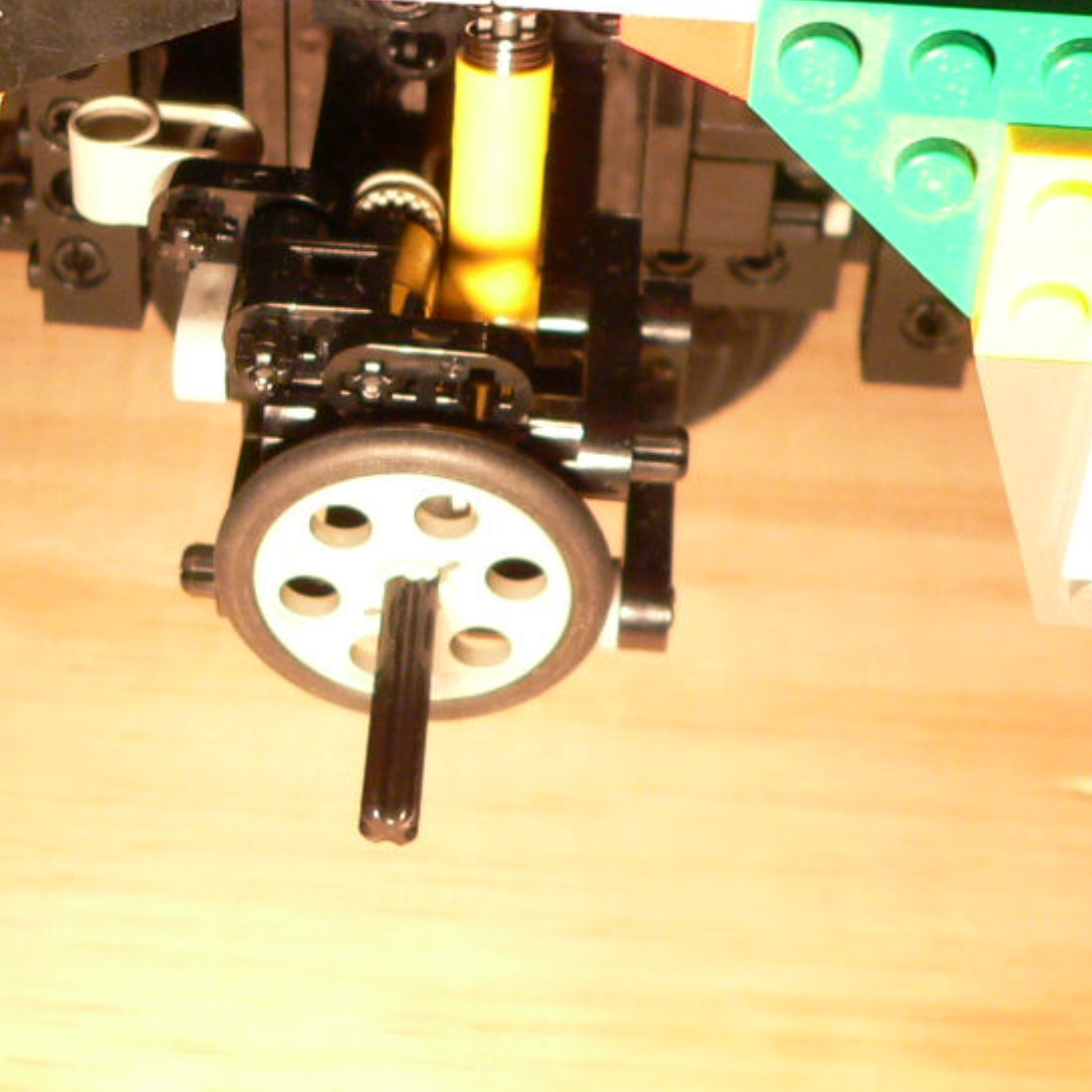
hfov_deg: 22.8
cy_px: 213
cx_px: 251
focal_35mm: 75
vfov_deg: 22.7
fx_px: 2677
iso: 200
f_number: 2.8
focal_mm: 6
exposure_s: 1/15
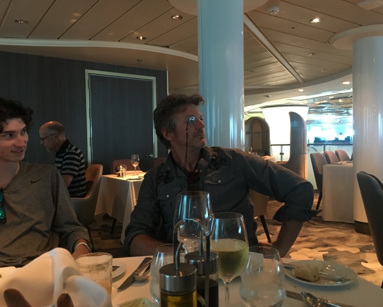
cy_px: 155
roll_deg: +1.6
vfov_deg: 47.1
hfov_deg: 57.1
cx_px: 204
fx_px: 351
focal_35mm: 31
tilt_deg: -0.9
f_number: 2.2
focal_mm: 4.15
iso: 200
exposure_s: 1/15
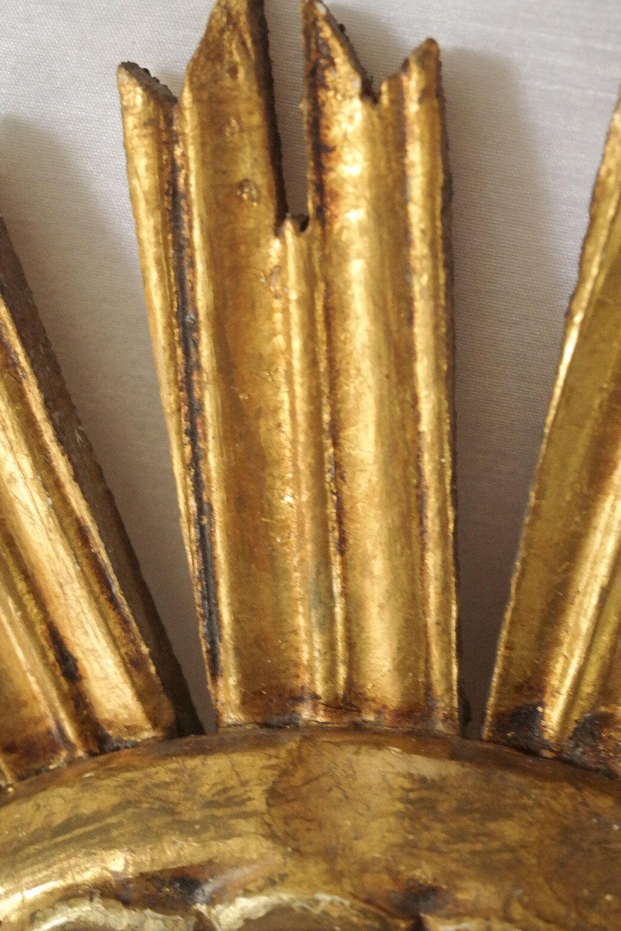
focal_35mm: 59
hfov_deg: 23.0
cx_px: 311
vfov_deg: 33.9
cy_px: 440
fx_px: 1526
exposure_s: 1/30
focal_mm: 35
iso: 3200
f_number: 9
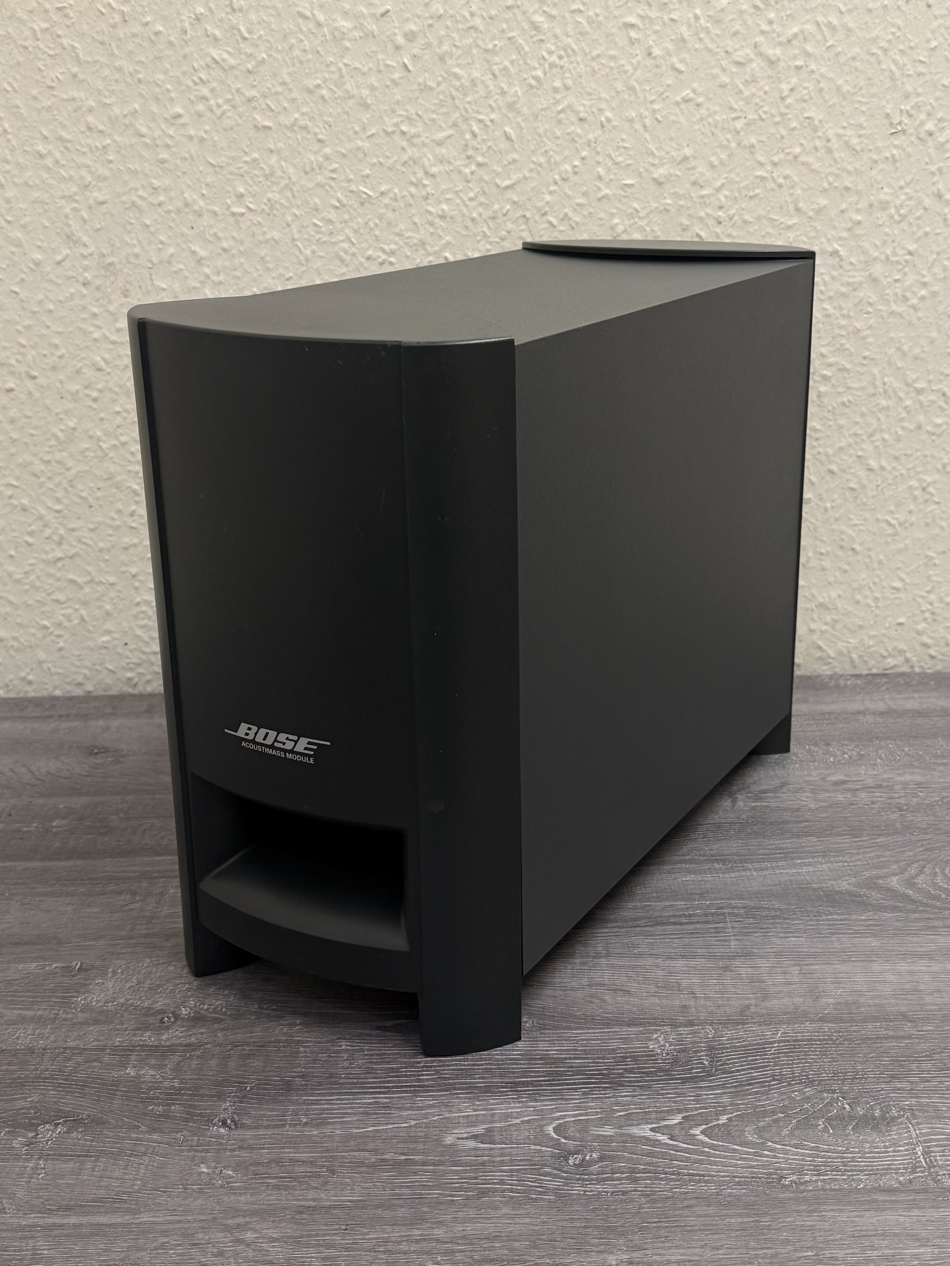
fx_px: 878
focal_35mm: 24
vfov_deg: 71.6
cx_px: 475
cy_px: 633
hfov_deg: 56.8
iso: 160
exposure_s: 1/50
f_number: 1.78
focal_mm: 6.76
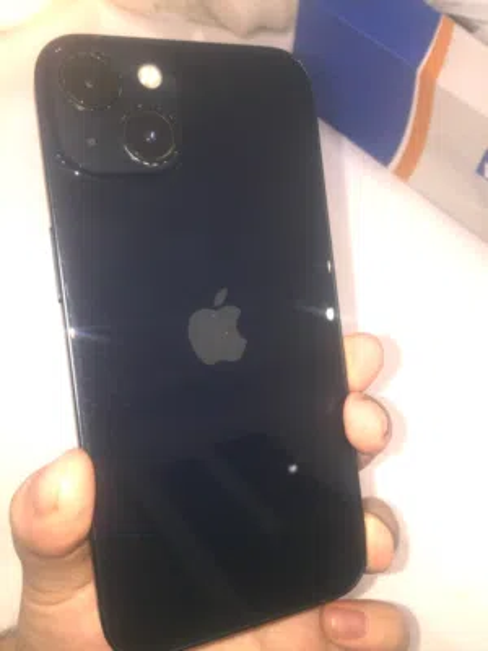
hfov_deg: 48.2
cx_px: 244
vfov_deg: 61.7
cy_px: 326
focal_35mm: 29
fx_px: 545
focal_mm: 4.15
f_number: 2.2
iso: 32
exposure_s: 1/46
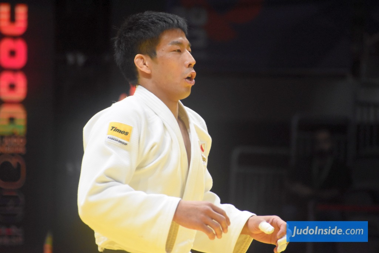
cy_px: 126
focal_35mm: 450
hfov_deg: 4.6
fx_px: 4738
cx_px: 190
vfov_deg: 3.1
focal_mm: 300
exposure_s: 1/800
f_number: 6.3
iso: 3200
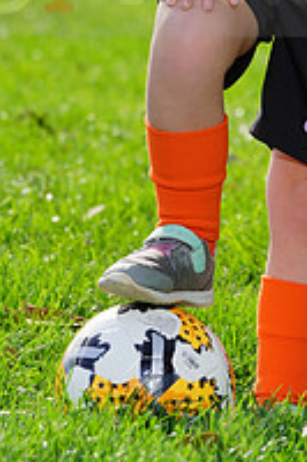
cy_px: -37
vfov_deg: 3.4
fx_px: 7880
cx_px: 289
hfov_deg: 2.2
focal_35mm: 615
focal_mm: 212
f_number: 8
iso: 125
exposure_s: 1/200
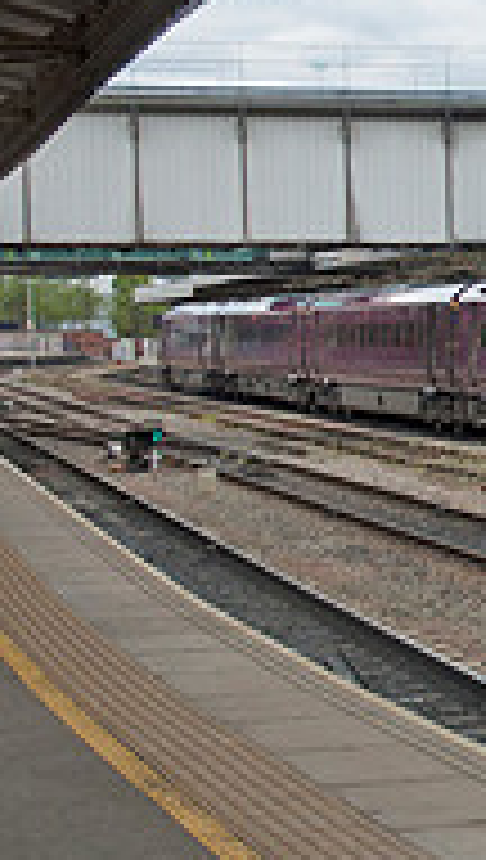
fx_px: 2934
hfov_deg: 8.6
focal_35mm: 129
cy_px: 405
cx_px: 1197
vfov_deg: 16.7
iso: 200
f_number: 6.3
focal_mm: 27
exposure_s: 1/160
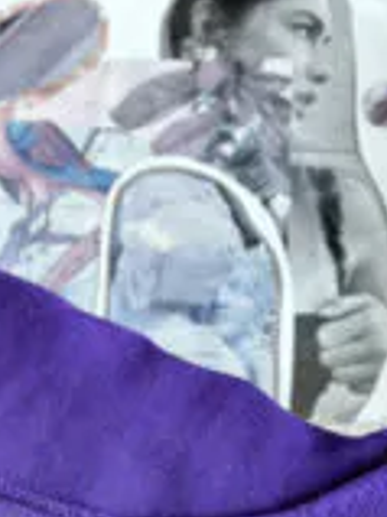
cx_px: 13
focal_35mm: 121
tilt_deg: -79.5
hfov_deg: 12.1
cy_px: 621
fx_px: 1806
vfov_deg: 15.7
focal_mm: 6.86
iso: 125
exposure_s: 1/86
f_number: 1.78
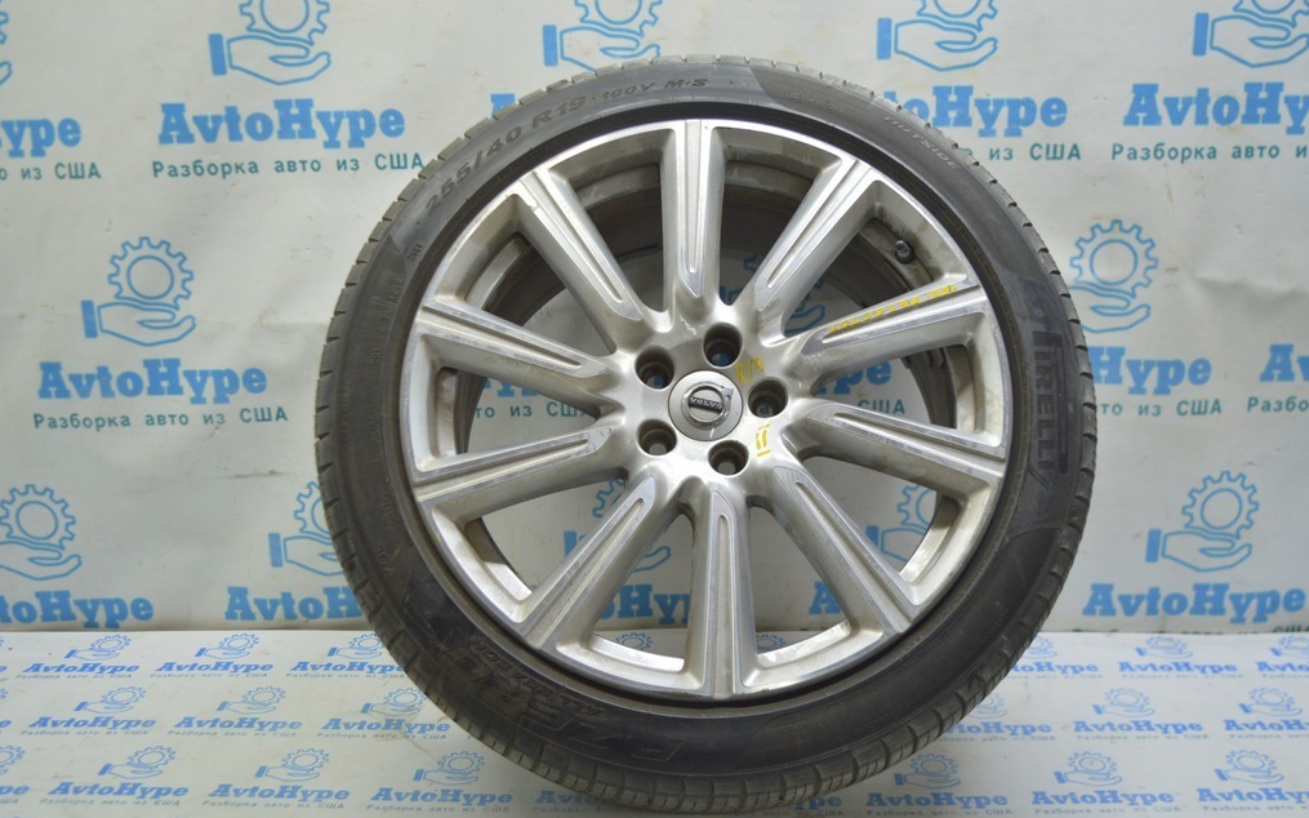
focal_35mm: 37
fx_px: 1320
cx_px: 656
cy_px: 428
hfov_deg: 52.8
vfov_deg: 34.4
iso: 400
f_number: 4
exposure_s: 1/40
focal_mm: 24
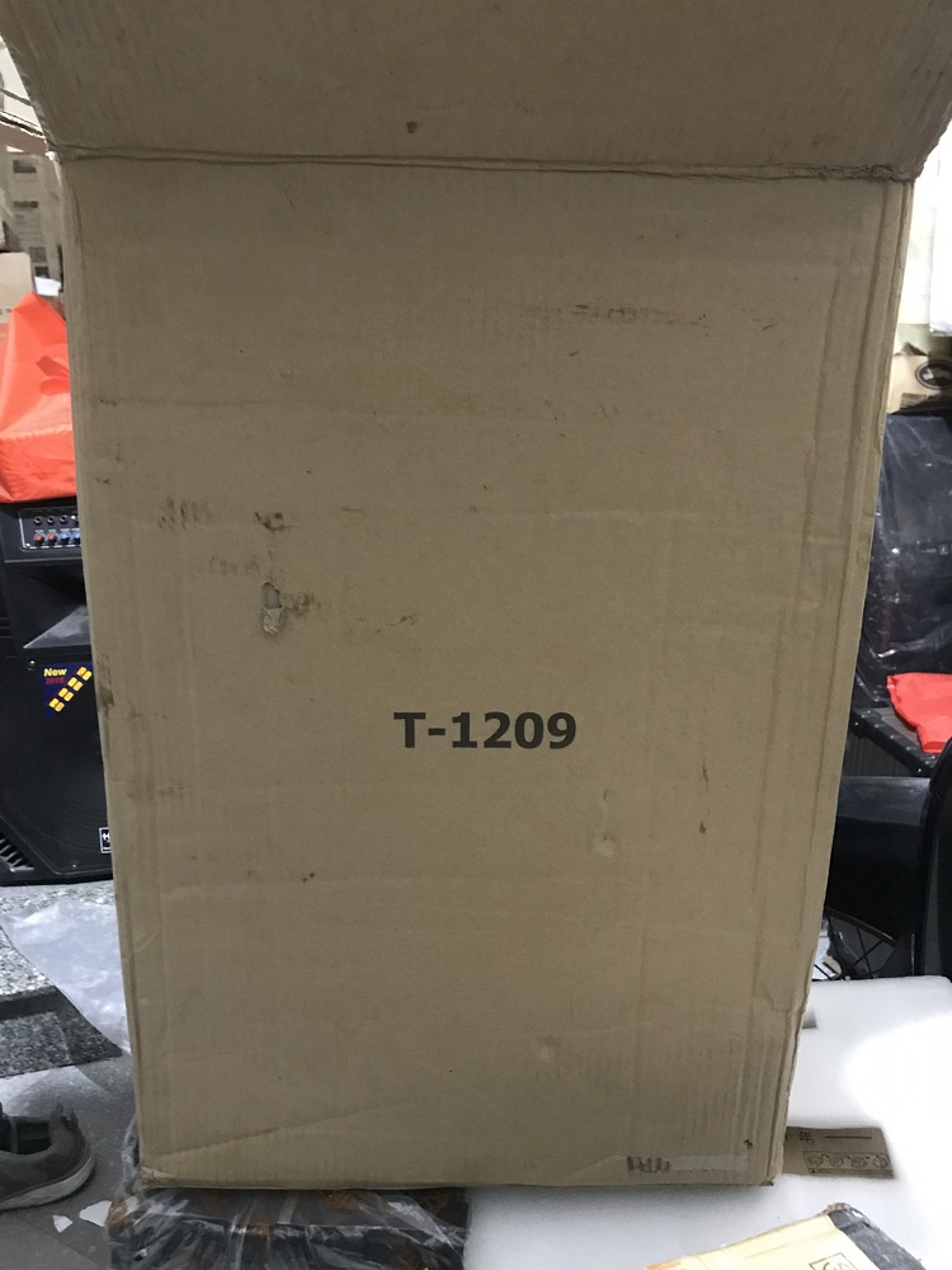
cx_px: 476
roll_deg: +0.4
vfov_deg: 63.4
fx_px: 1027
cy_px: 635
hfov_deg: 49.7
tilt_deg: -12.9
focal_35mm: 28
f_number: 1.8
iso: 100
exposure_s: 1/4
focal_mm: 3.99
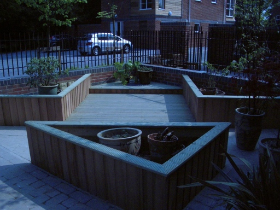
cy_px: 105
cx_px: 140
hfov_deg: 52.6
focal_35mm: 35
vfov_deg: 40.7
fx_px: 283
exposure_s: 1/2000
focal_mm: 5.8
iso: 200
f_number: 4.3
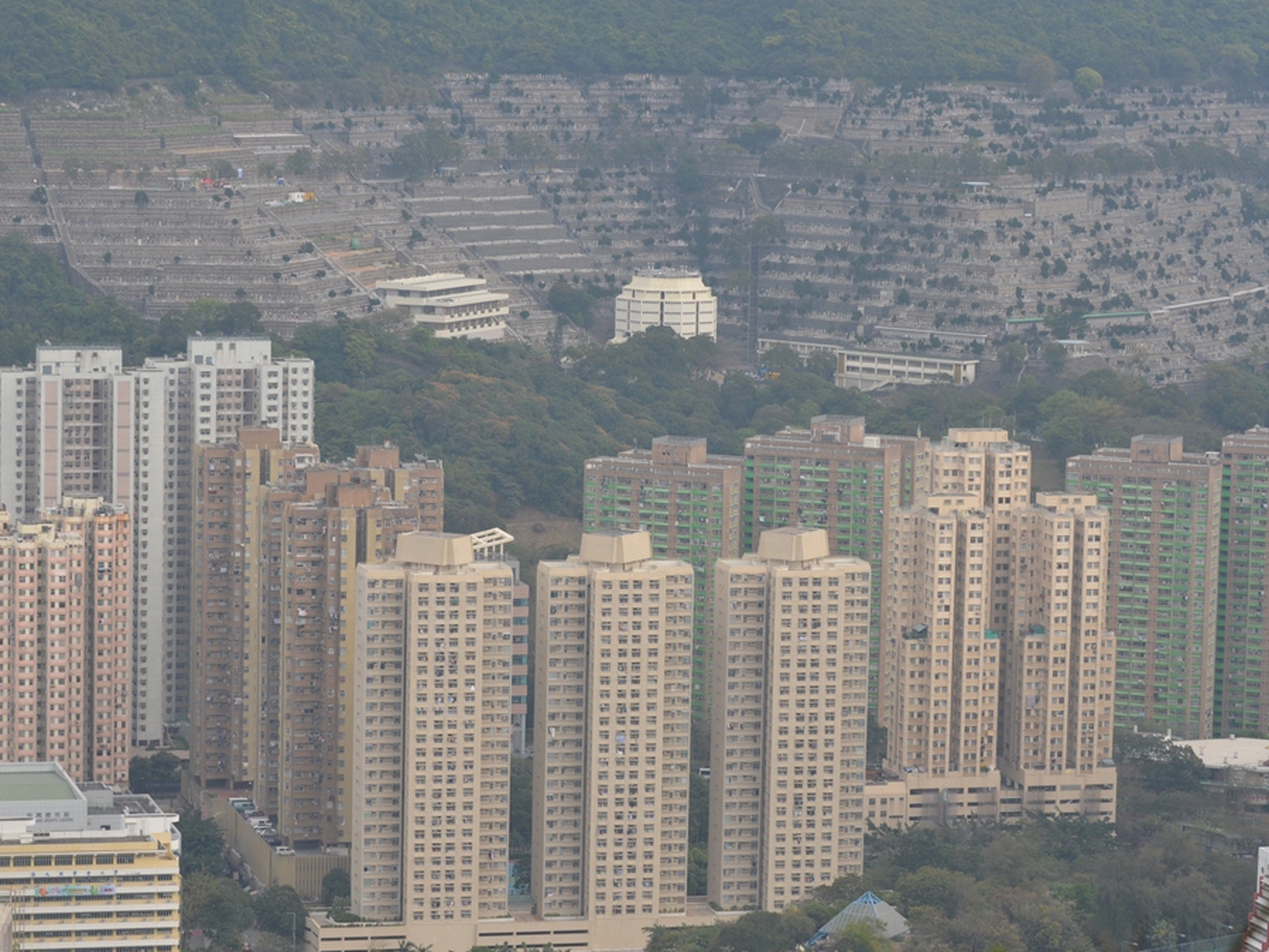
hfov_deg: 15.4
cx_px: 603
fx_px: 4694
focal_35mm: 128
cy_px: 477
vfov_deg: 11.6
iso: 200
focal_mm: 78
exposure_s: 1/250
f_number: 8
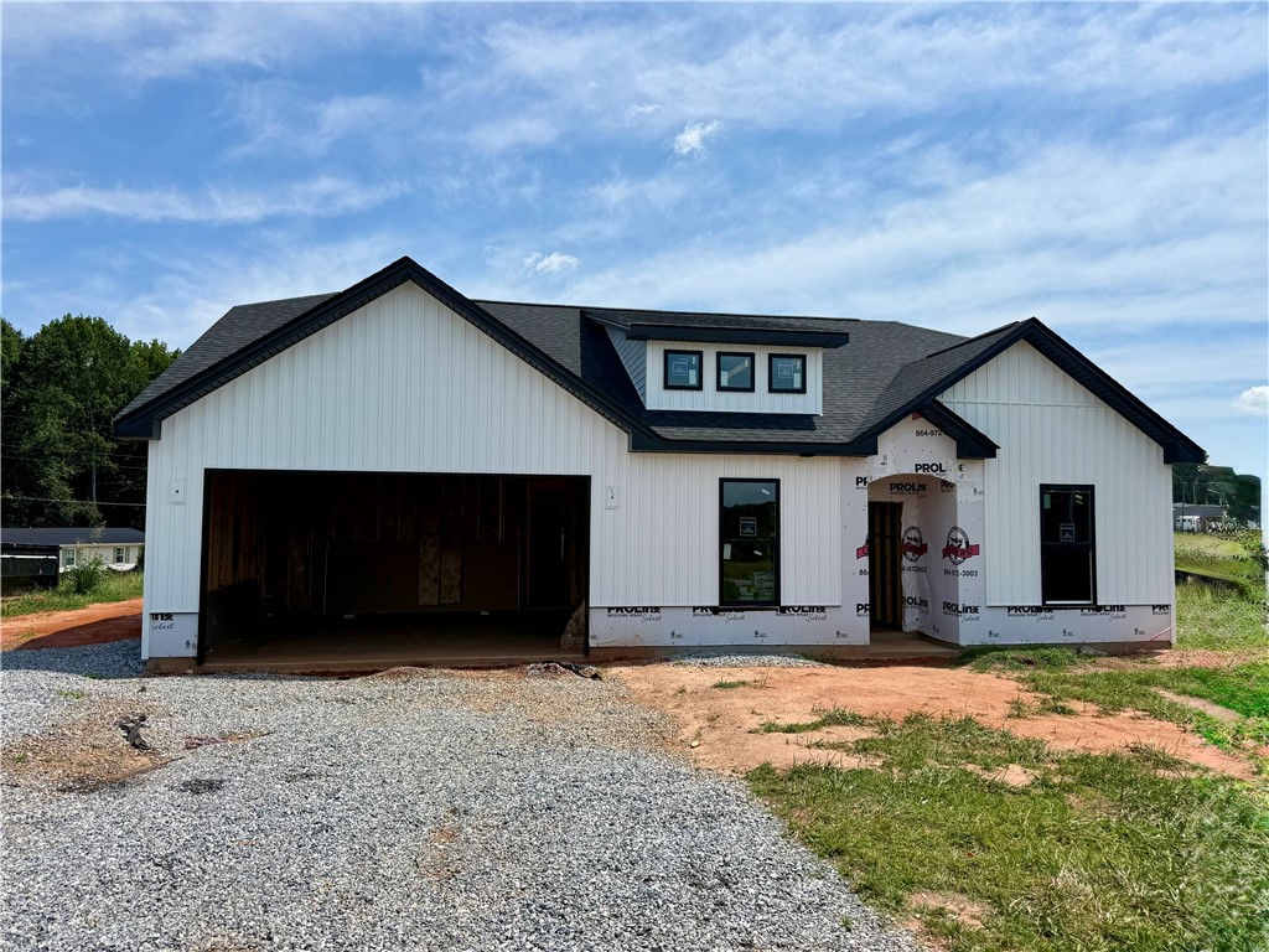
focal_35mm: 24
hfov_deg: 71.6
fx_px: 880
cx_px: 634
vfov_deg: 56.8
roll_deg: -0.7
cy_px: 476
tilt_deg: +3.5
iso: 80
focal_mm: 6.76
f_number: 1.78
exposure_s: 1/7353
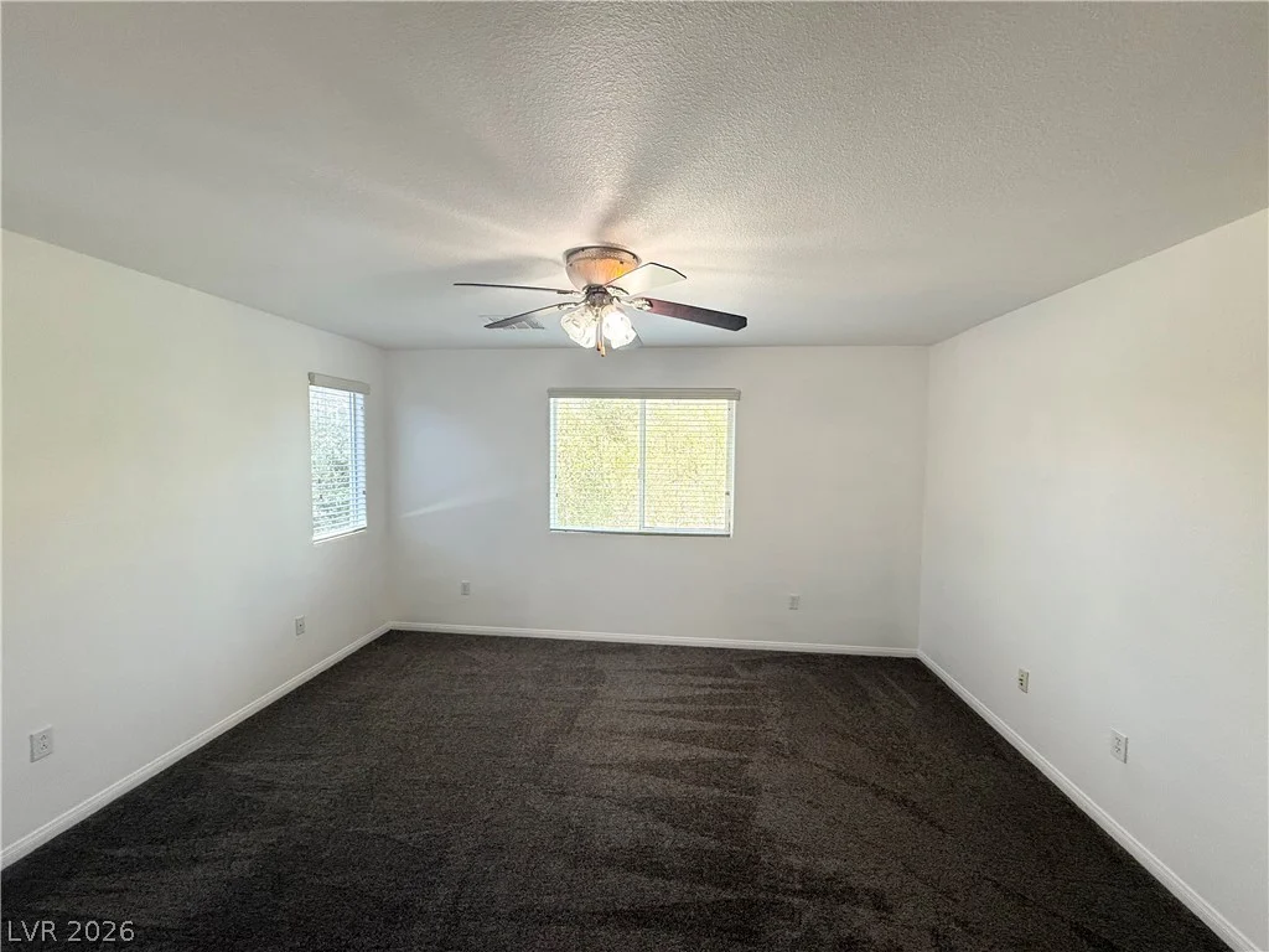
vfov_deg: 85.7
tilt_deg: -2.6
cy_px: 476
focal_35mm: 14
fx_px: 513
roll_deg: -0.5
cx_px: 634
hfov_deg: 102.1
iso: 125
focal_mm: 2.22
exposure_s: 1/120
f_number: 2.2
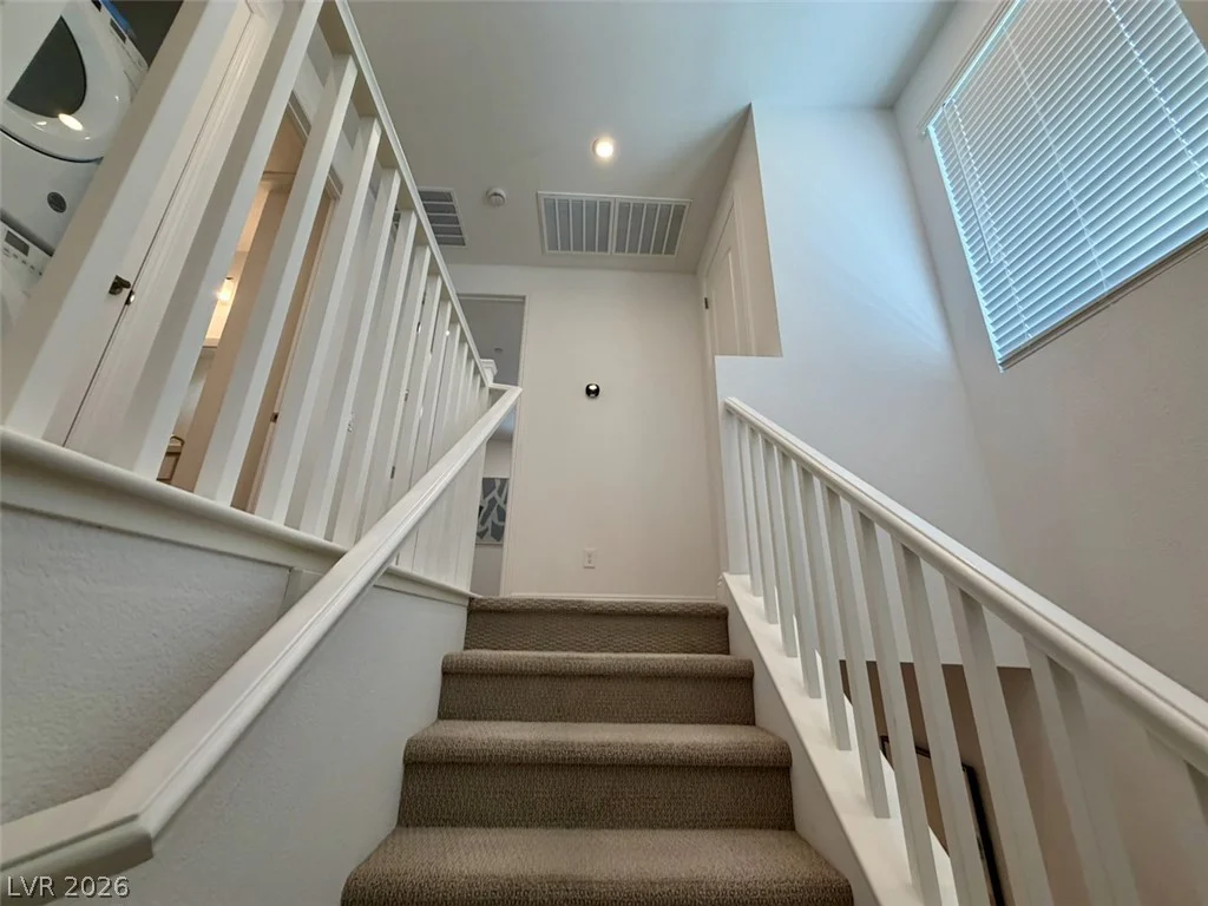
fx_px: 489
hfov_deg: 102.1
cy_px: 453
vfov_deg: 85.7
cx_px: 604
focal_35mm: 14
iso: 160
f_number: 2.2
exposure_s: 1/120
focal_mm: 2.22
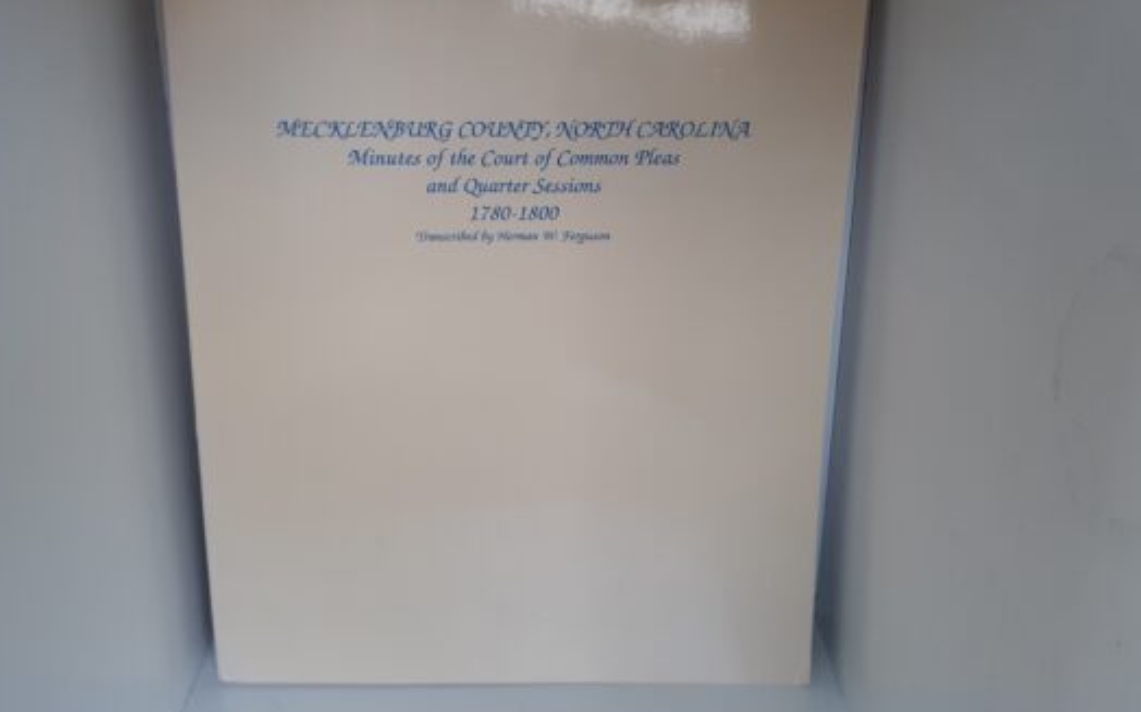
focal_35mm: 34
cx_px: 523
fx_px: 1057
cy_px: 259
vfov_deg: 37.0
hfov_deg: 56.6
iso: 40
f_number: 1.7
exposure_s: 1/50
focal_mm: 3.7
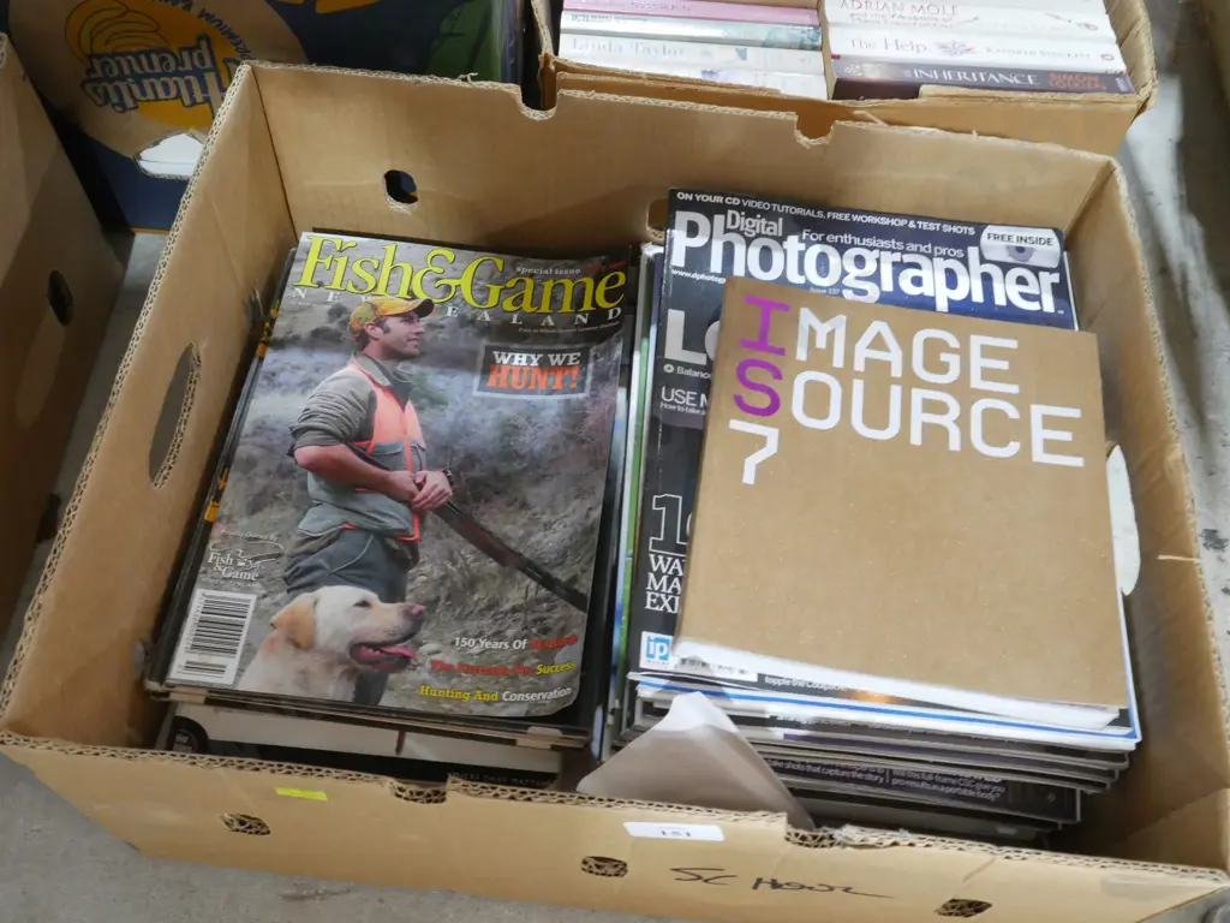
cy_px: 462
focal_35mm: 32
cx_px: 615
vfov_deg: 44.2
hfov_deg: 56.8
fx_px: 1137
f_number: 9
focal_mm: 16
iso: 3200
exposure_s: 1/15
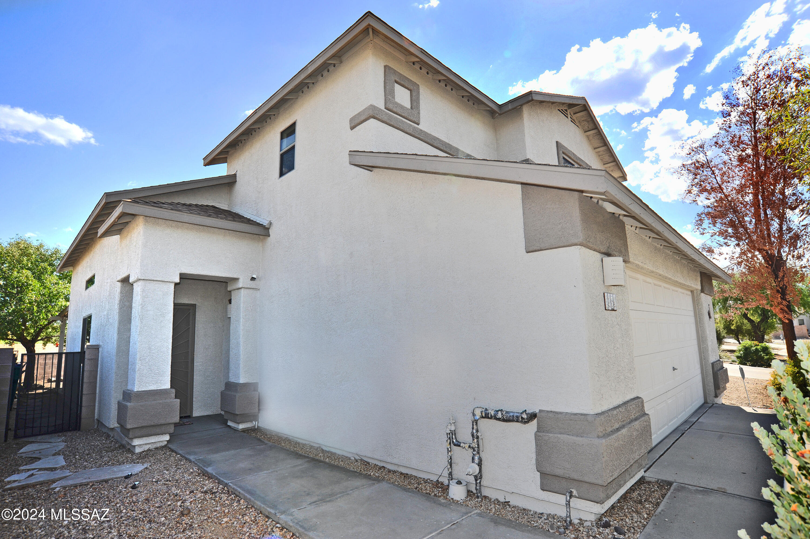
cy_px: 270
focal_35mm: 18
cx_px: 405
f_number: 11
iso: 200
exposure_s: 1/200
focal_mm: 18
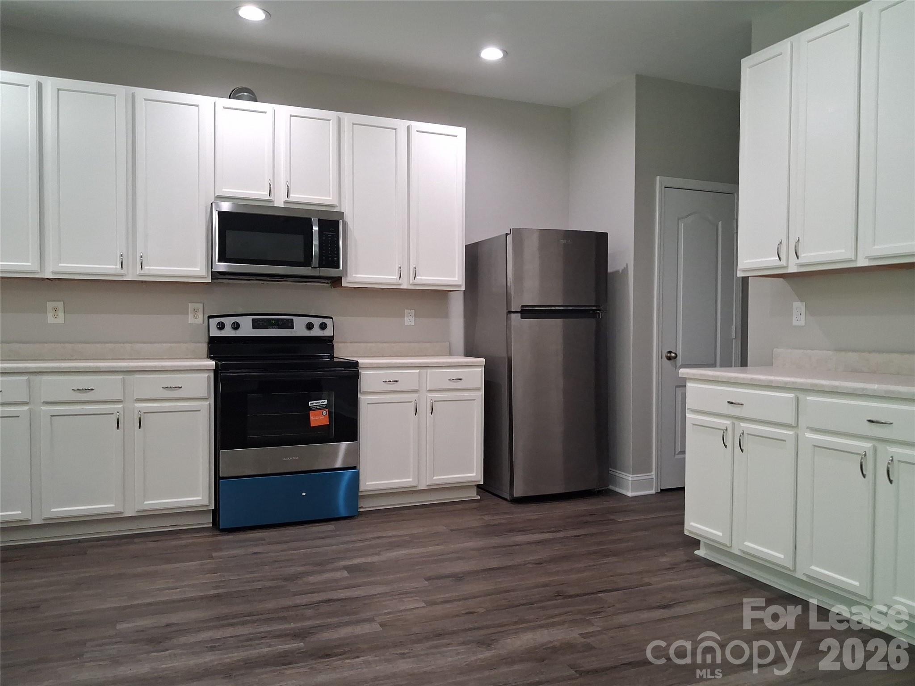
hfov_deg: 65.3
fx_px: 714
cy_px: 343
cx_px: 458
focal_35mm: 27
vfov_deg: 51.4
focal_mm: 4
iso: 400
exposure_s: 1/100
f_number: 1.8
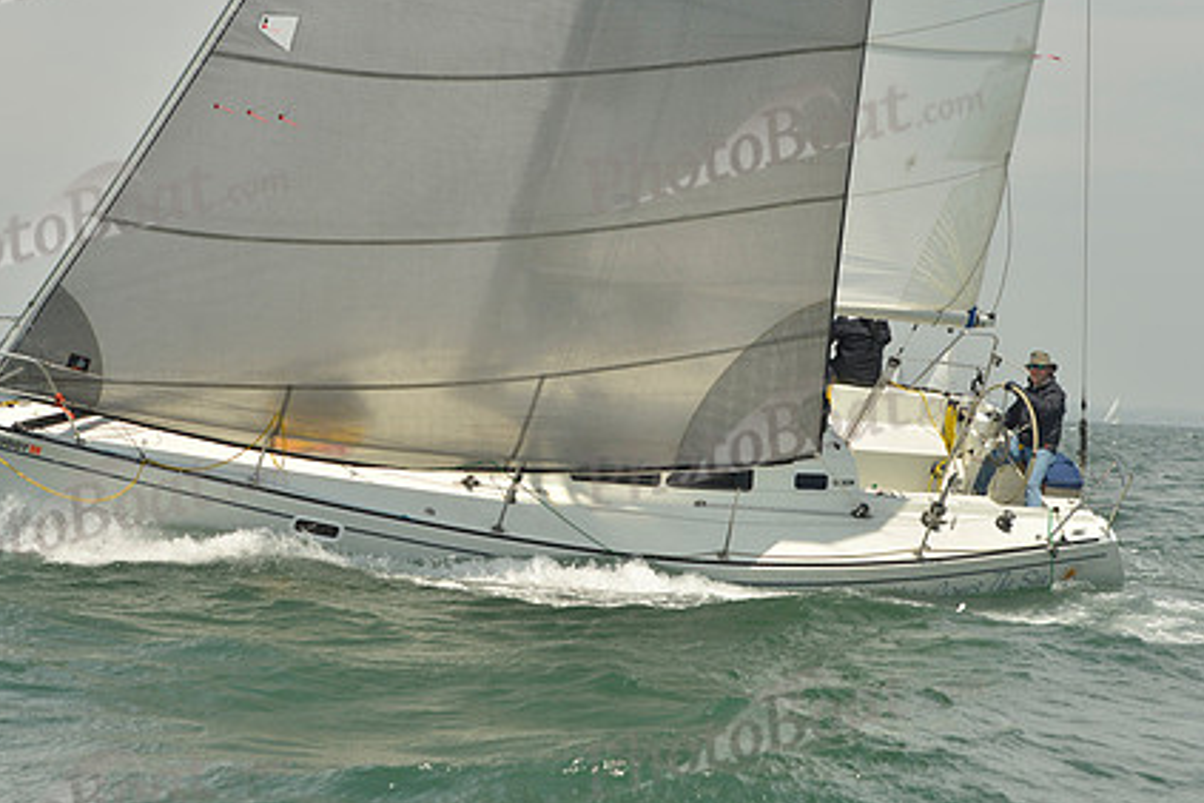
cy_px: 329
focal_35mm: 96
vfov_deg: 14.2
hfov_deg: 21.2
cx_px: 438
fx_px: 3210
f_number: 7.1
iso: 200
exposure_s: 1/1250
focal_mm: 70
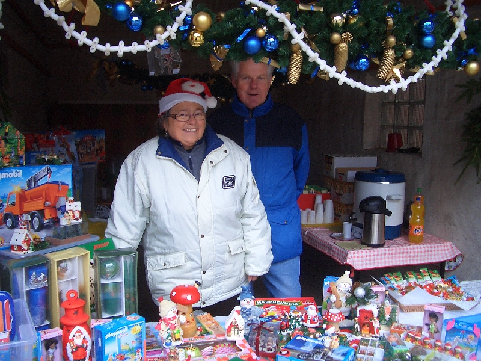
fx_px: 486
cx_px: 240
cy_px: 180
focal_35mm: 35
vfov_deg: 40.7
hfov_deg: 52.6
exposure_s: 1/60
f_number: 2.6
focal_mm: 5.8
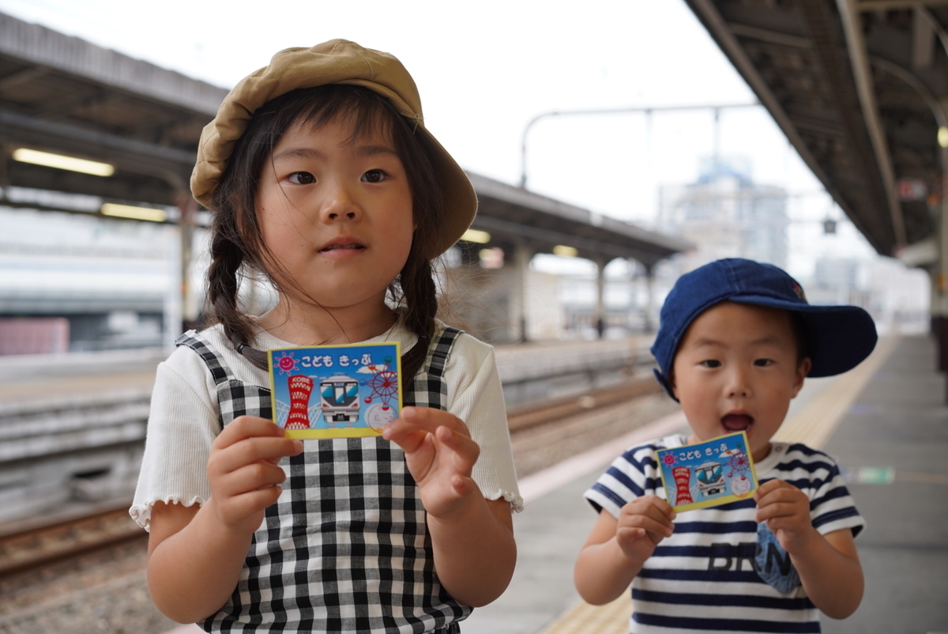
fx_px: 1449
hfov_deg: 36.2
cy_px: 317
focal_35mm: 55
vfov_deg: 24.7
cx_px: 474
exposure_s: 1/125
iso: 320
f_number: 5.6
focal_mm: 55
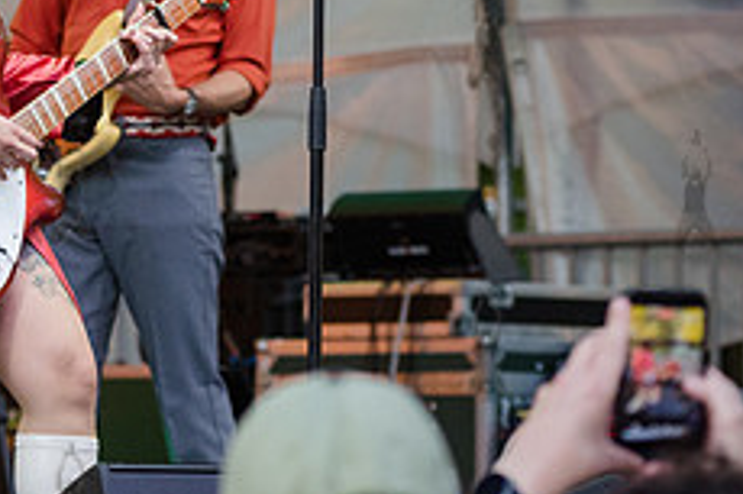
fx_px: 9033
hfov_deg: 4.7
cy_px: 78
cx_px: -76
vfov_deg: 3.1
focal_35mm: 438
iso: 2000
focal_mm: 135
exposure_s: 1/1000
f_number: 4.5
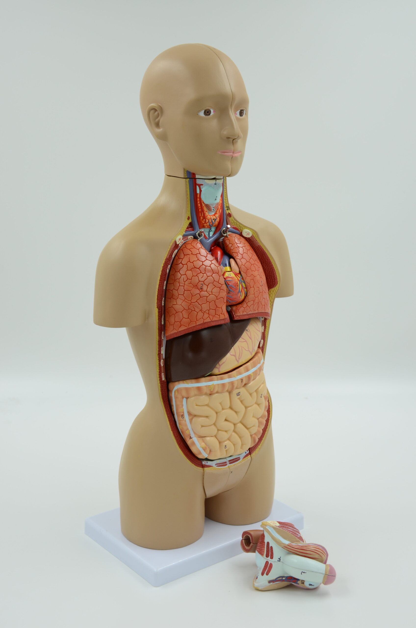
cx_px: 208
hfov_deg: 25.6
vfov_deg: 37.9
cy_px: 314
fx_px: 914
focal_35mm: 52
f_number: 8
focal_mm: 35
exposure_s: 1/80
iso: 200
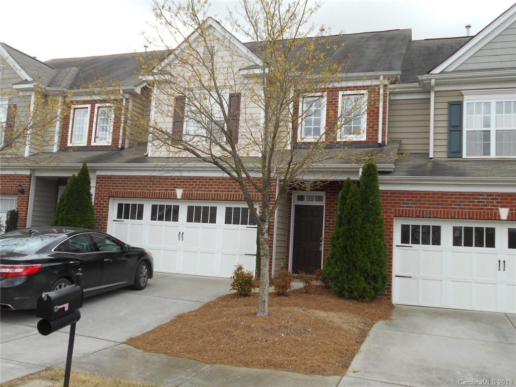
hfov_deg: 56.8
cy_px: 194
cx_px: 258
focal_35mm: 32
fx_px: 477
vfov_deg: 44.2
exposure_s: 1/250
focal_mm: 5.8
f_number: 3.6
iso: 80
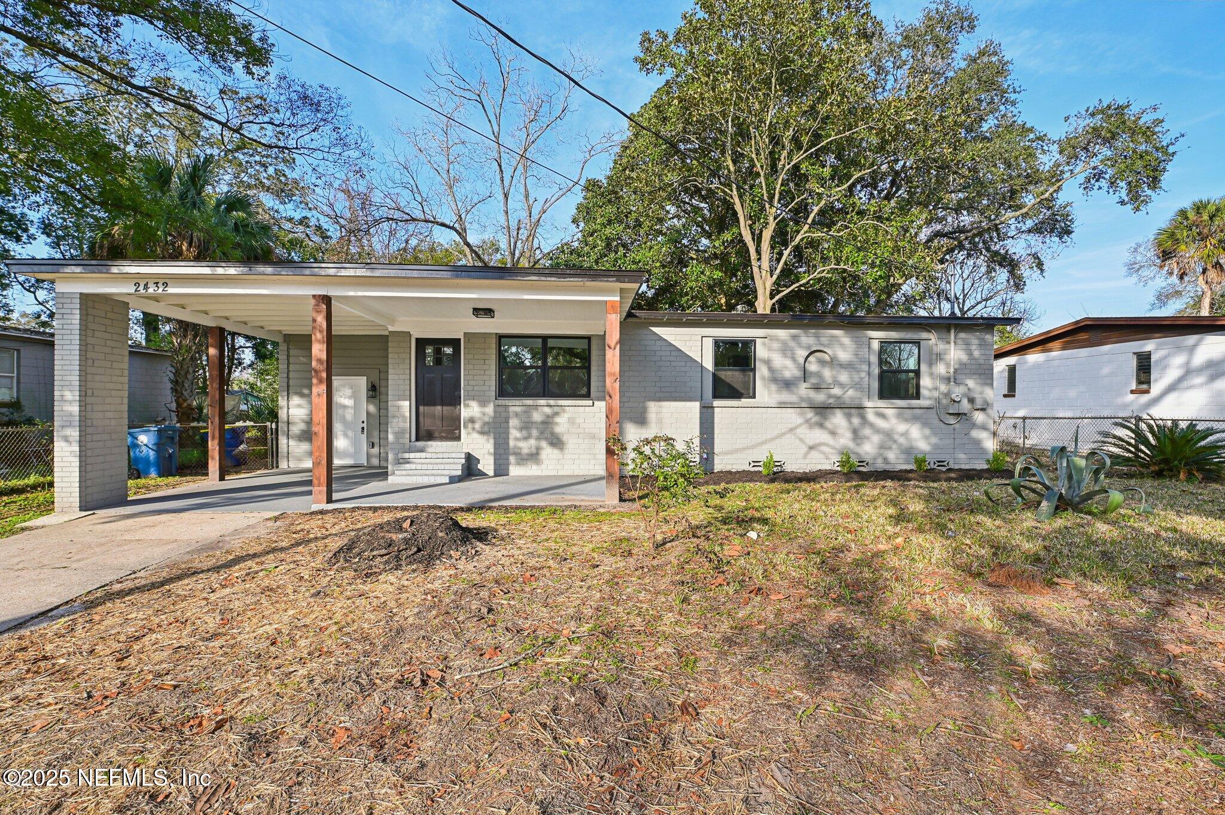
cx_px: 612
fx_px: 544
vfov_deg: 73.7
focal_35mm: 16
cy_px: 408
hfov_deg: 96.8
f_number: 8
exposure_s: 1/180
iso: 200
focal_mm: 16
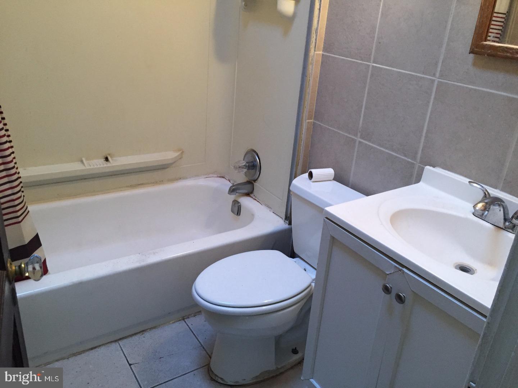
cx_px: 259
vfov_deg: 48.2
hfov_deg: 61.7
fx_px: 434
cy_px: 194
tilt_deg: -23.5
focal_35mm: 29
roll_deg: -3.7
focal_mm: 4.15
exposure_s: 1/30
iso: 160
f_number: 2.2
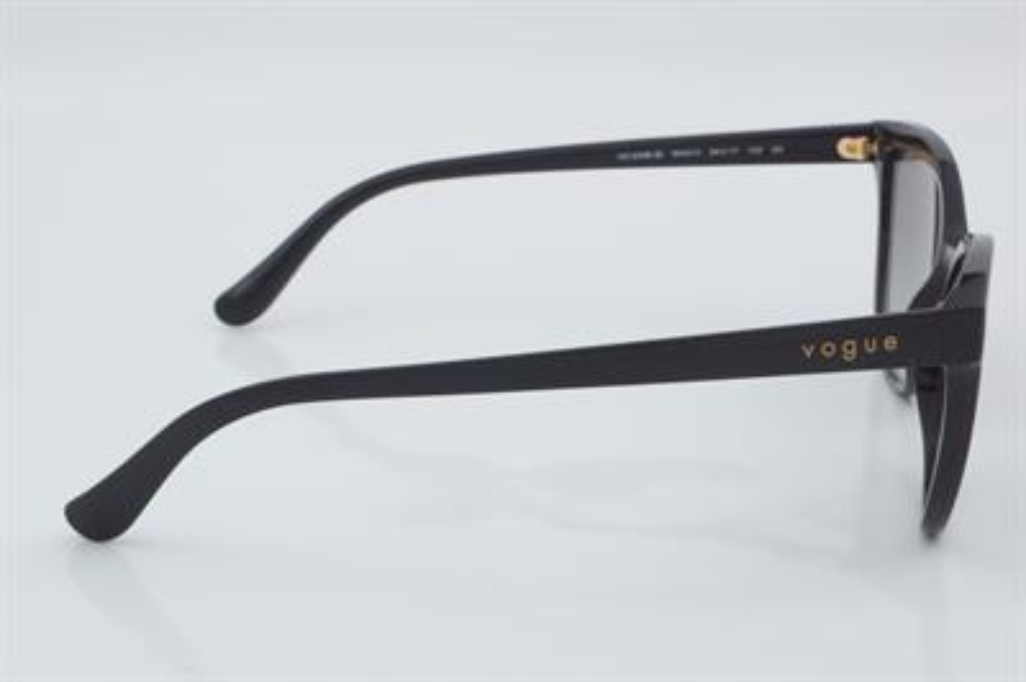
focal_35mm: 82
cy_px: 341
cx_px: 513
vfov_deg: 16.5
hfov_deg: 24.6
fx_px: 2349
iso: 100
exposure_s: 1/4
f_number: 32
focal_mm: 55
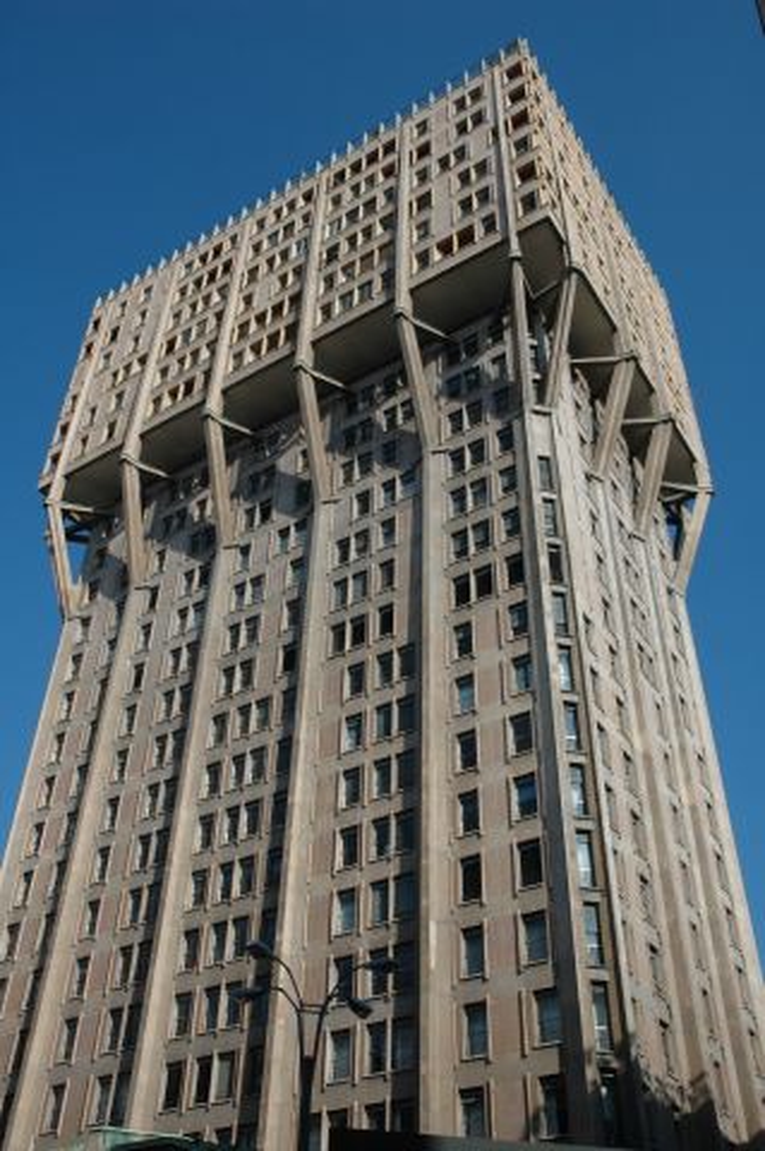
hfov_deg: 36.8
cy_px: 576
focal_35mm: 36
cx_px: 382
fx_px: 1150
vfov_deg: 53.2
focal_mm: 24
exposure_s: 1/160
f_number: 14
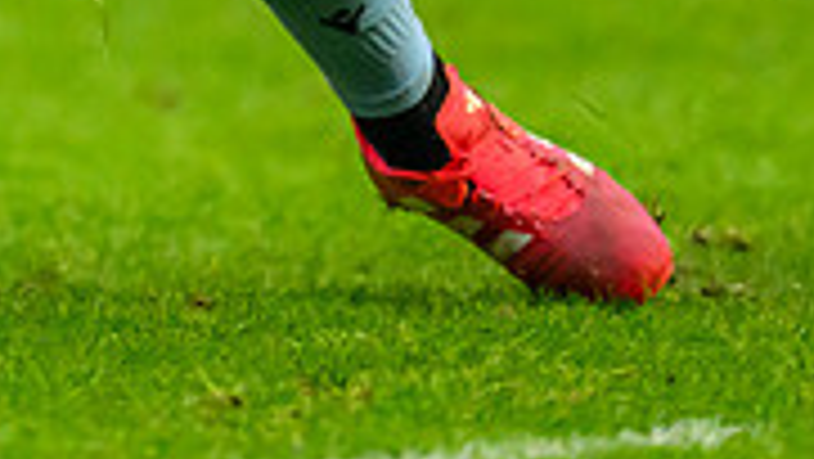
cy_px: -755
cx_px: -542
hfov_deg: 1.1
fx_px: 44332
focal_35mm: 2053
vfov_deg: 0.6
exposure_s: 1/1600
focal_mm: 400
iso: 4000
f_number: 3.2
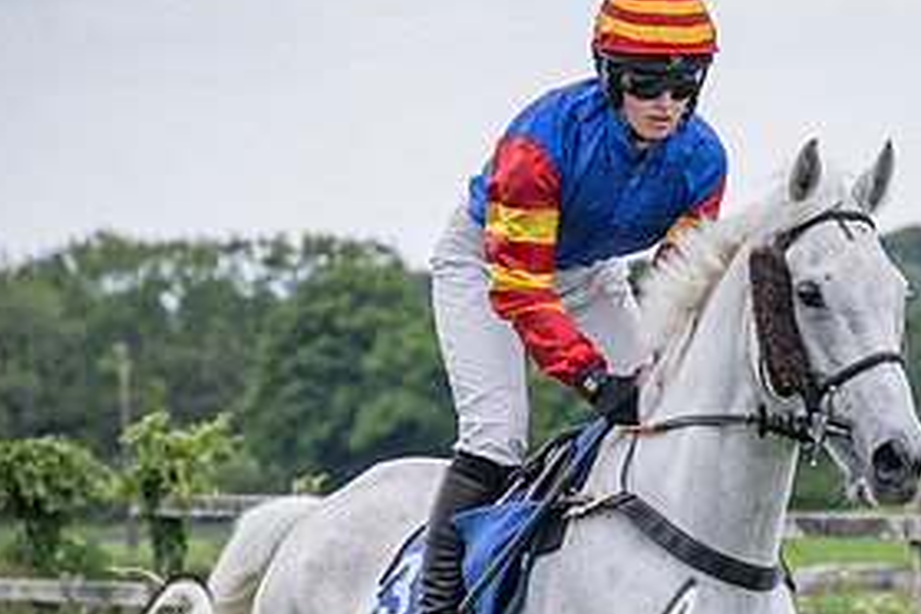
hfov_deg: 4.3
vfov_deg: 2.8
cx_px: 609
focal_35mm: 482
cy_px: 711
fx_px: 12330
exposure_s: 1/3200
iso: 400
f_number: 4
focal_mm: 85
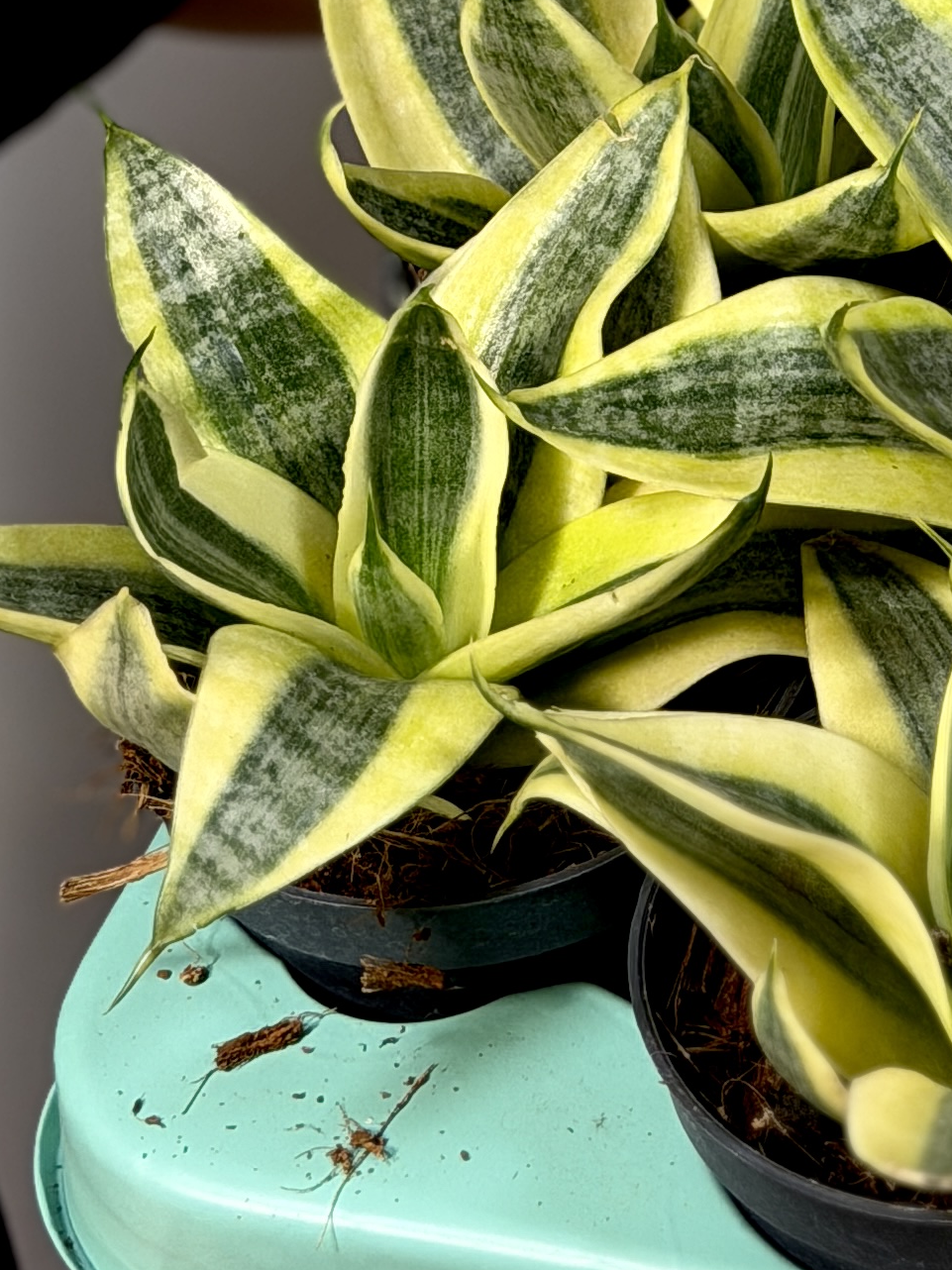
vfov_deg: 12.7
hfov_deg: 9.6
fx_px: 5539
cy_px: -290
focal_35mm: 151
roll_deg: +0.0
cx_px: 1335
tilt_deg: -5.2
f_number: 1.78
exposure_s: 1/87
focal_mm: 6.76
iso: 100
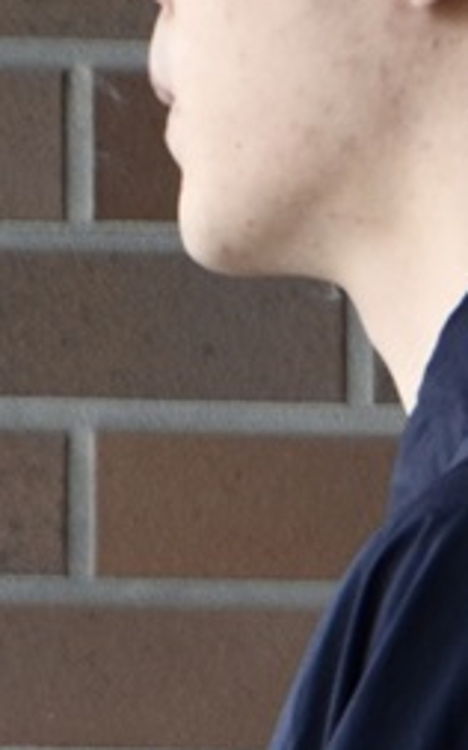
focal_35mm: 564
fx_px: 11516
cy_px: 2219
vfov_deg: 3.6
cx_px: 453
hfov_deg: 2.3
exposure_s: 1/100
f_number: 5
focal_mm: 62
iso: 320
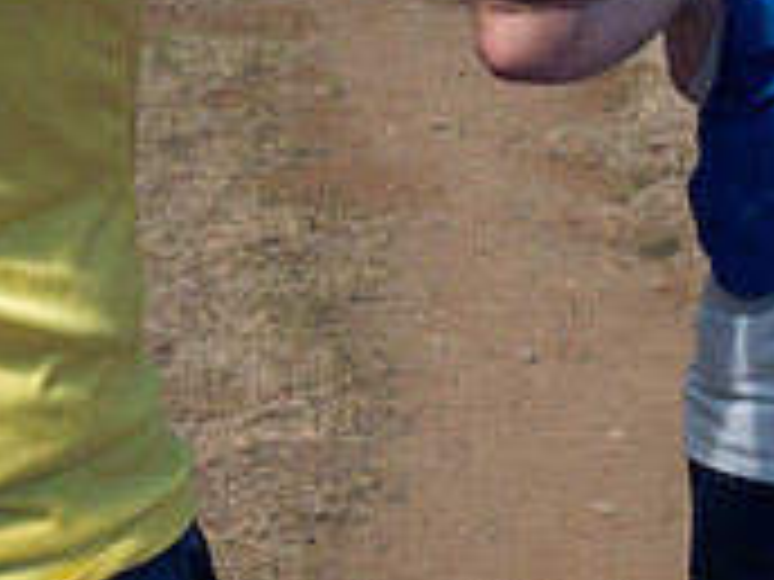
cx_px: 684
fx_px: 1811
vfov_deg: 18.1
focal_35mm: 81
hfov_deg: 23.5
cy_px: 155
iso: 250
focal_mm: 12
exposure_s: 1/800
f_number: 4
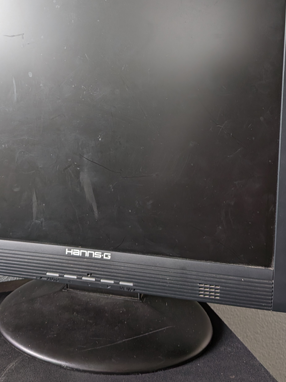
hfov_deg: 36.7
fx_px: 430
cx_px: 116
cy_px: 126
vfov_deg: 47.1
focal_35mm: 39
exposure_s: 1/24
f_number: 1.7
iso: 66
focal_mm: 4.53
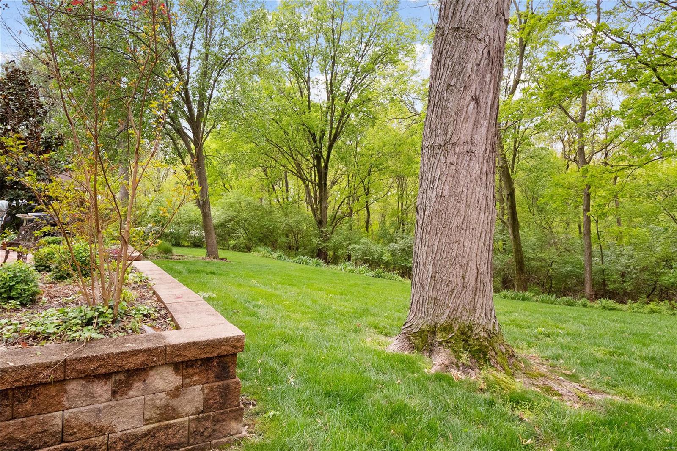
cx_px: 338
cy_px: 226
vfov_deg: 57.2
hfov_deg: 78.6
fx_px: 414
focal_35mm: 22
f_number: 7.1
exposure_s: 1/320
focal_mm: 11
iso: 400
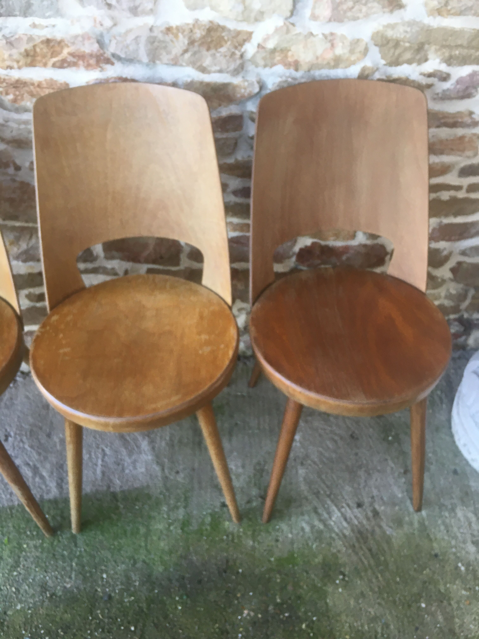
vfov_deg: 61.7
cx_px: 240
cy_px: 320
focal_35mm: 29
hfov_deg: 48.2
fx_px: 535
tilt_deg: -42.1
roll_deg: +1.5
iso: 40
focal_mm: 4.15
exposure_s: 1/33
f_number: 2.2
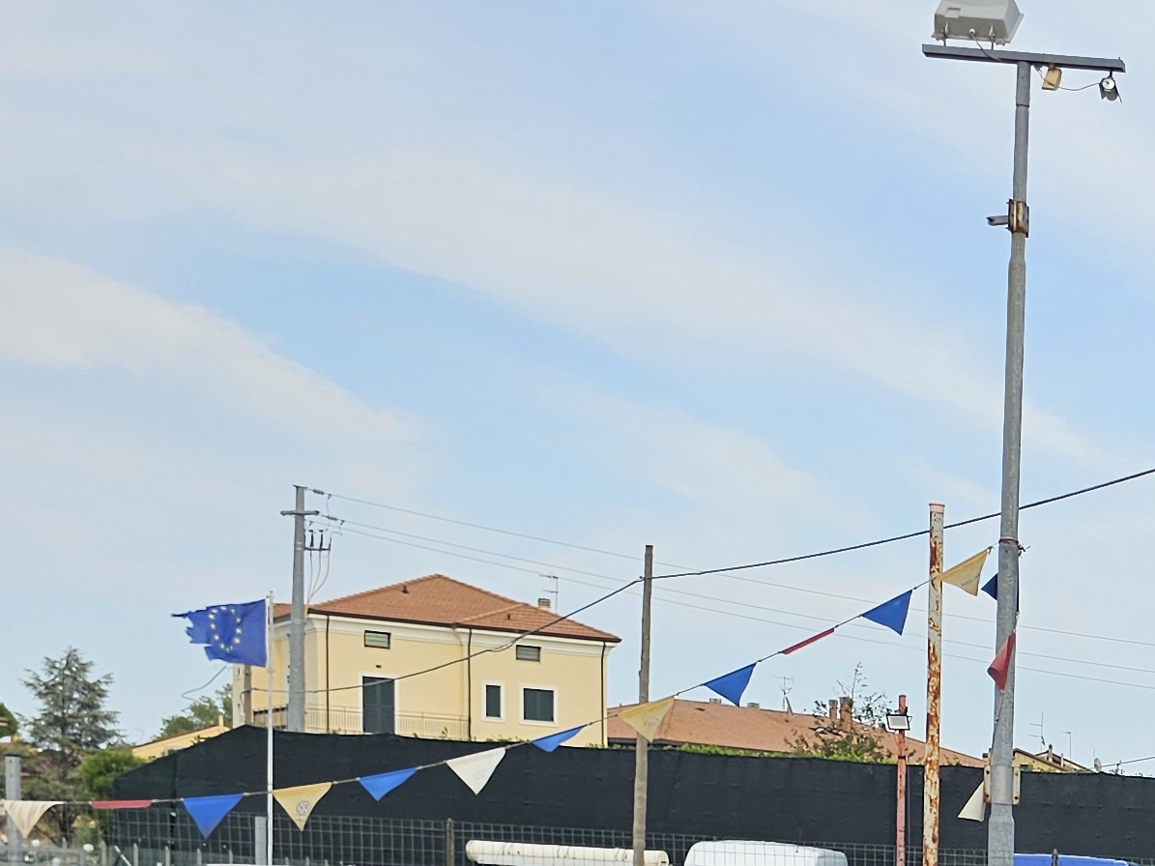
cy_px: 1208
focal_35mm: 77
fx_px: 2569
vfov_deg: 17.6
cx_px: 1701
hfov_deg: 21.5
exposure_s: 1/369
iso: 10
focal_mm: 6.3
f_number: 1.7
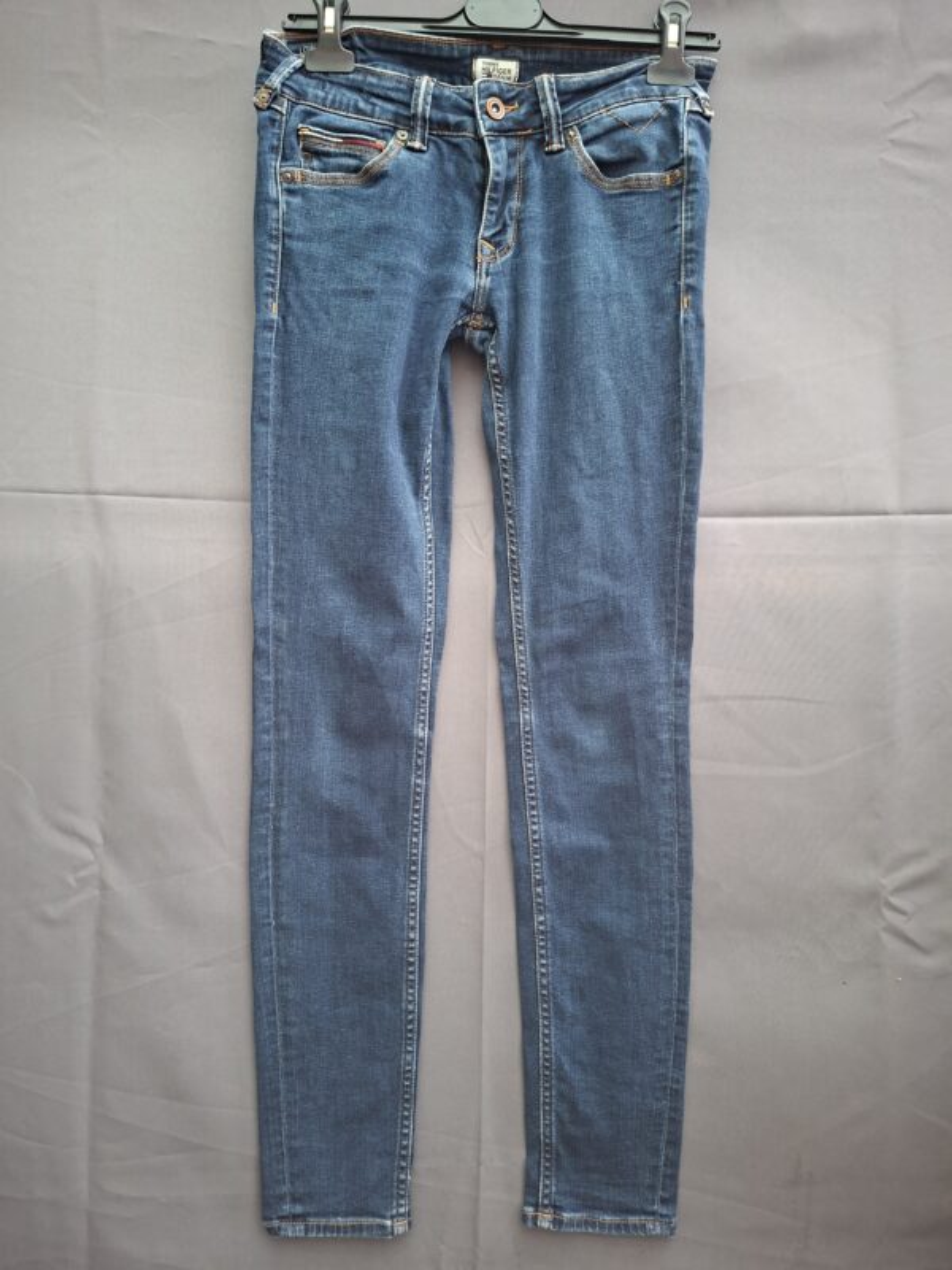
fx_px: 843
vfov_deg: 73.9
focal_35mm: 23
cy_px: 635
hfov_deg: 58.9
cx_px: 476
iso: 400
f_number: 1.8
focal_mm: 5.54
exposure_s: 1/30
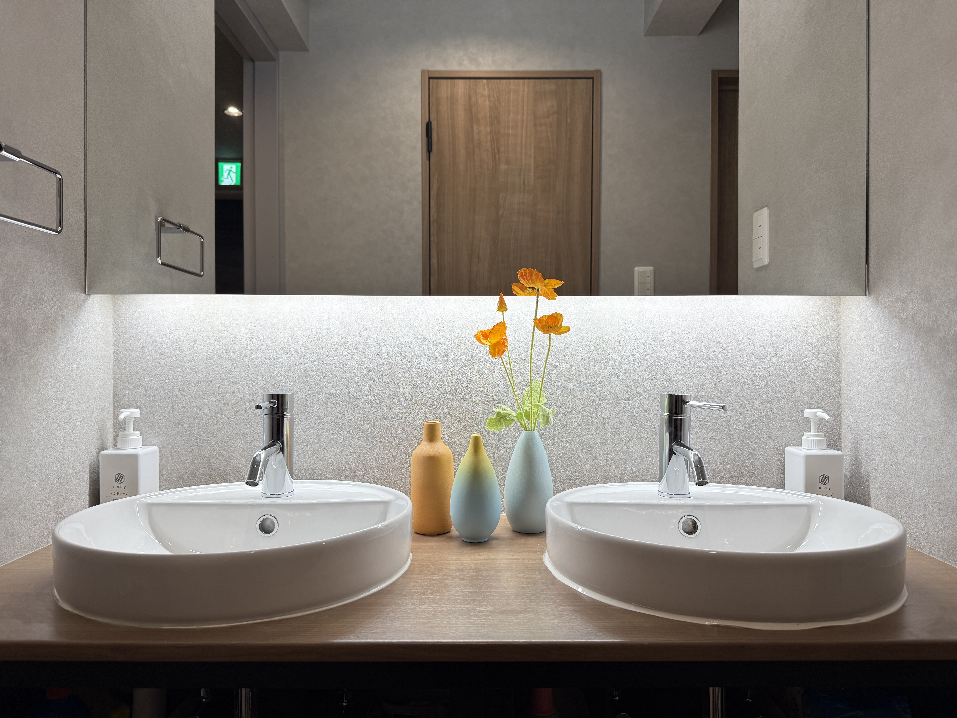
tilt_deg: -0.3
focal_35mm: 24
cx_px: 478
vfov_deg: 56.8
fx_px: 664
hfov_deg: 71.6
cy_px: 359
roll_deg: +0.0
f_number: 1.78
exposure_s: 1/131
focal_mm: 6.76
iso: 100
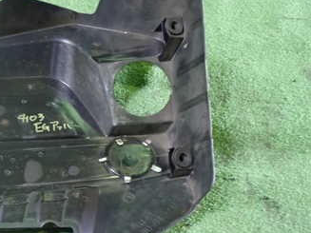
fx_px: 494
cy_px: 151
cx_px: 34
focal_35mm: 55
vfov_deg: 26.4
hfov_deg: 33.2
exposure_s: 1/25
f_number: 2.3
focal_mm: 5.4
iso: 800
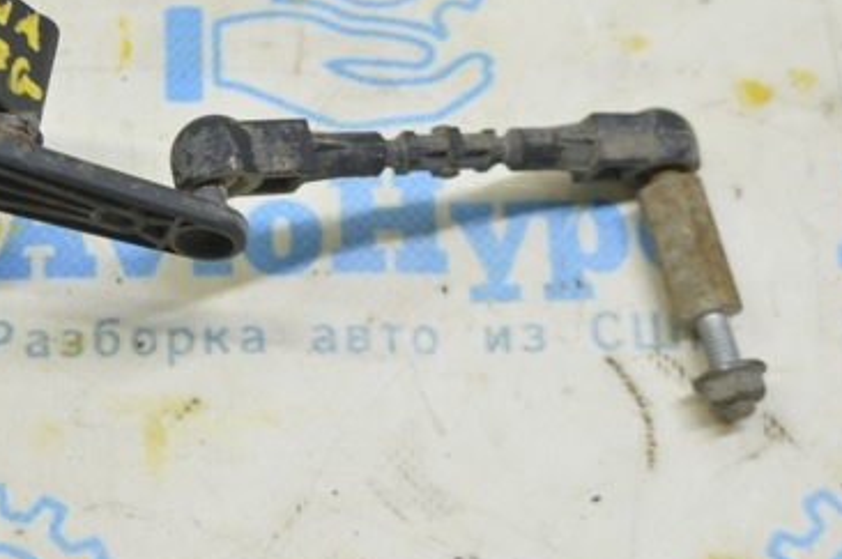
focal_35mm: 92
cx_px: 156
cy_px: 199
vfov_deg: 14.8
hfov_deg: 21.9
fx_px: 2146
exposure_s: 1/20
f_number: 5.6
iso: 400
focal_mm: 35
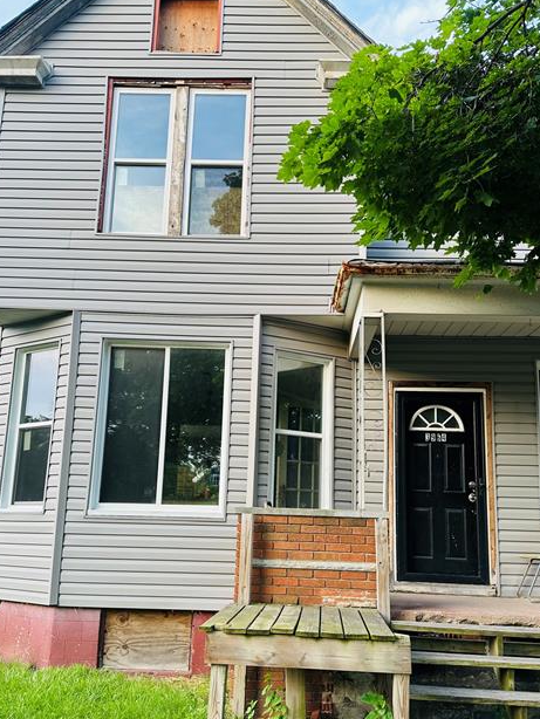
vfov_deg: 59.6
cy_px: 419
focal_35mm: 30
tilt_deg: +11.1
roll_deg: -1.9
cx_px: 286
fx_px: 624
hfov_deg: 46.8
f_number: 1.78
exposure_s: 1/152
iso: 64
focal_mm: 6.86
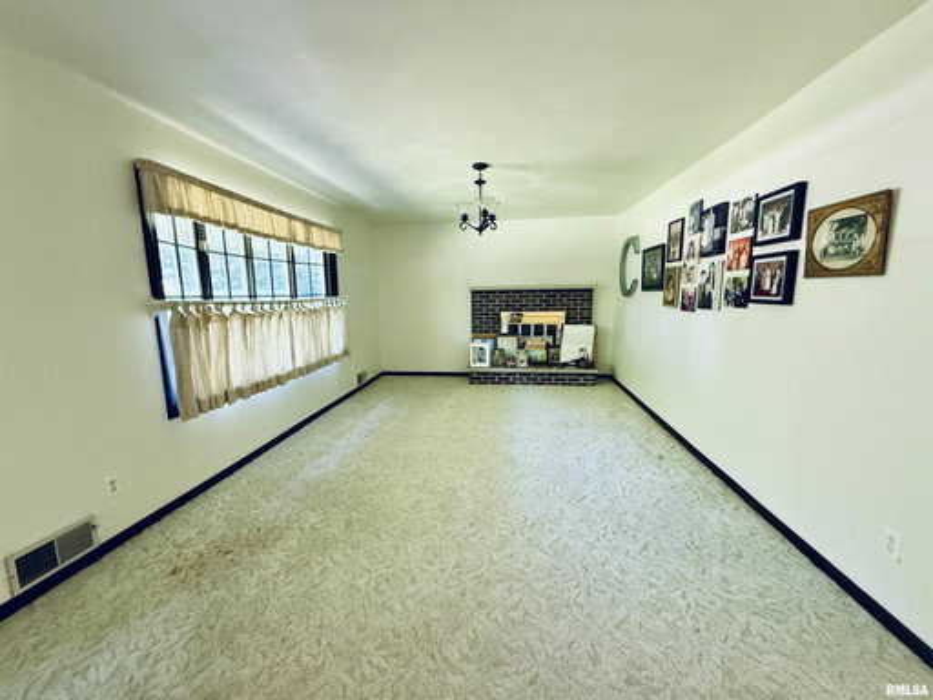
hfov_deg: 102.1
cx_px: 466
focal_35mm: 14
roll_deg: +1.1
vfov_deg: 85.7
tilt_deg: -8.2
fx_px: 377
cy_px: 350
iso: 320
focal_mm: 2.22
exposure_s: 1/61
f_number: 2.2
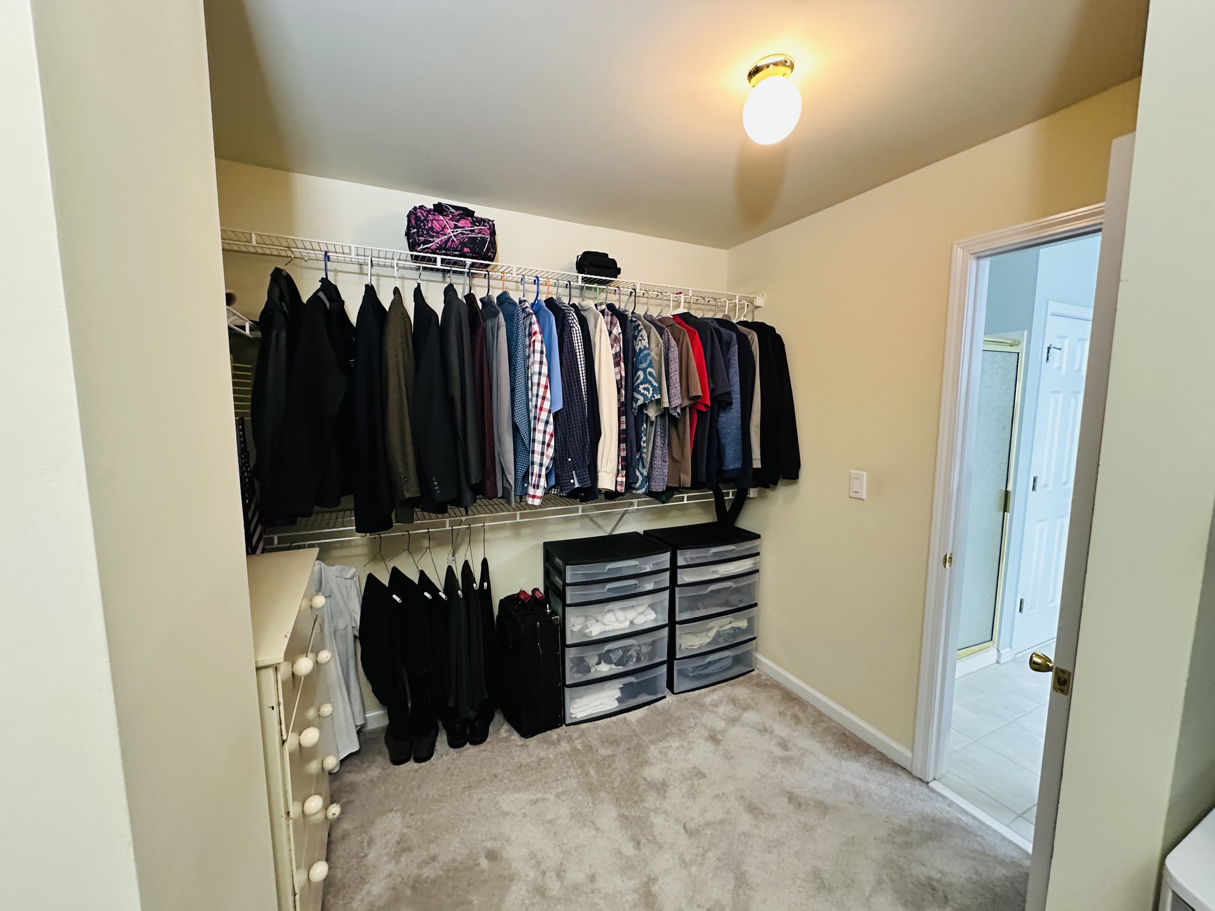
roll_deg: +0.0
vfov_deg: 85.7
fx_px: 491
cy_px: 456
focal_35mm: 14
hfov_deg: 102.1
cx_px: 608
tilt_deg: -4.7
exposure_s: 1/60
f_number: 2.2
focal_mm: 2.22
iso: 640
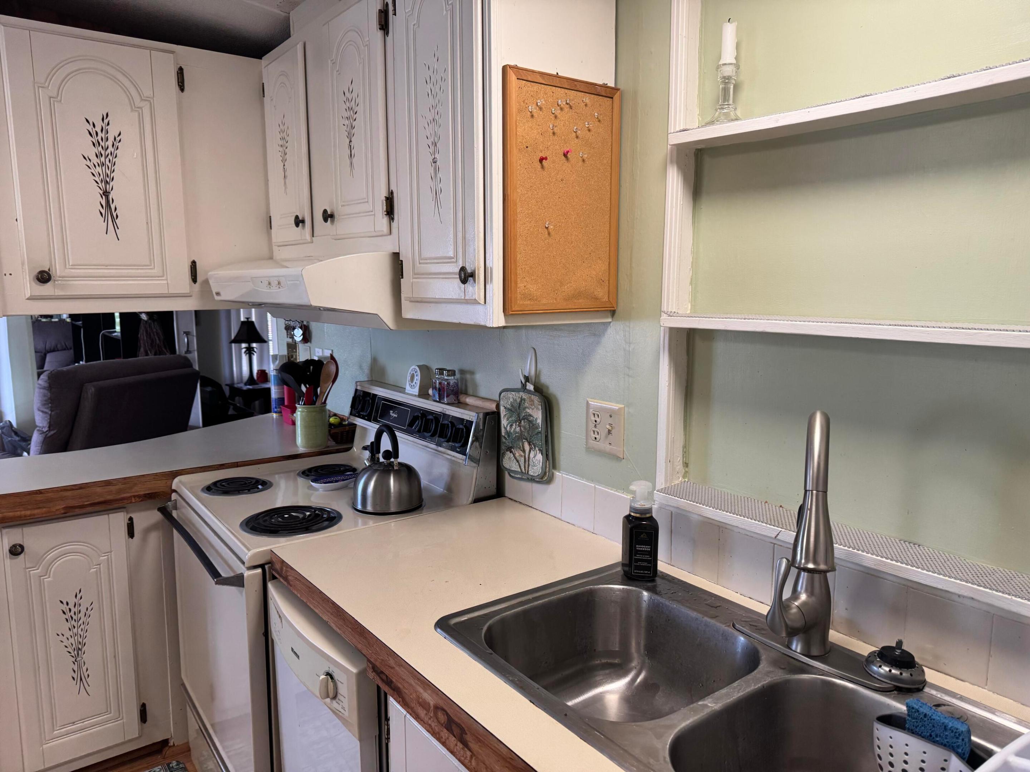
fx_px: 714
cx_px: 515
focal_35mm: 24
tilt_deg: -8.0
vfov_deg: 56.8
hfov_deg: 71.6
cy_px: 386
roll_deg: +0.0
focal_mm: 6.76
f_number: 1.78
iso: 200
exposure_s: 1/120
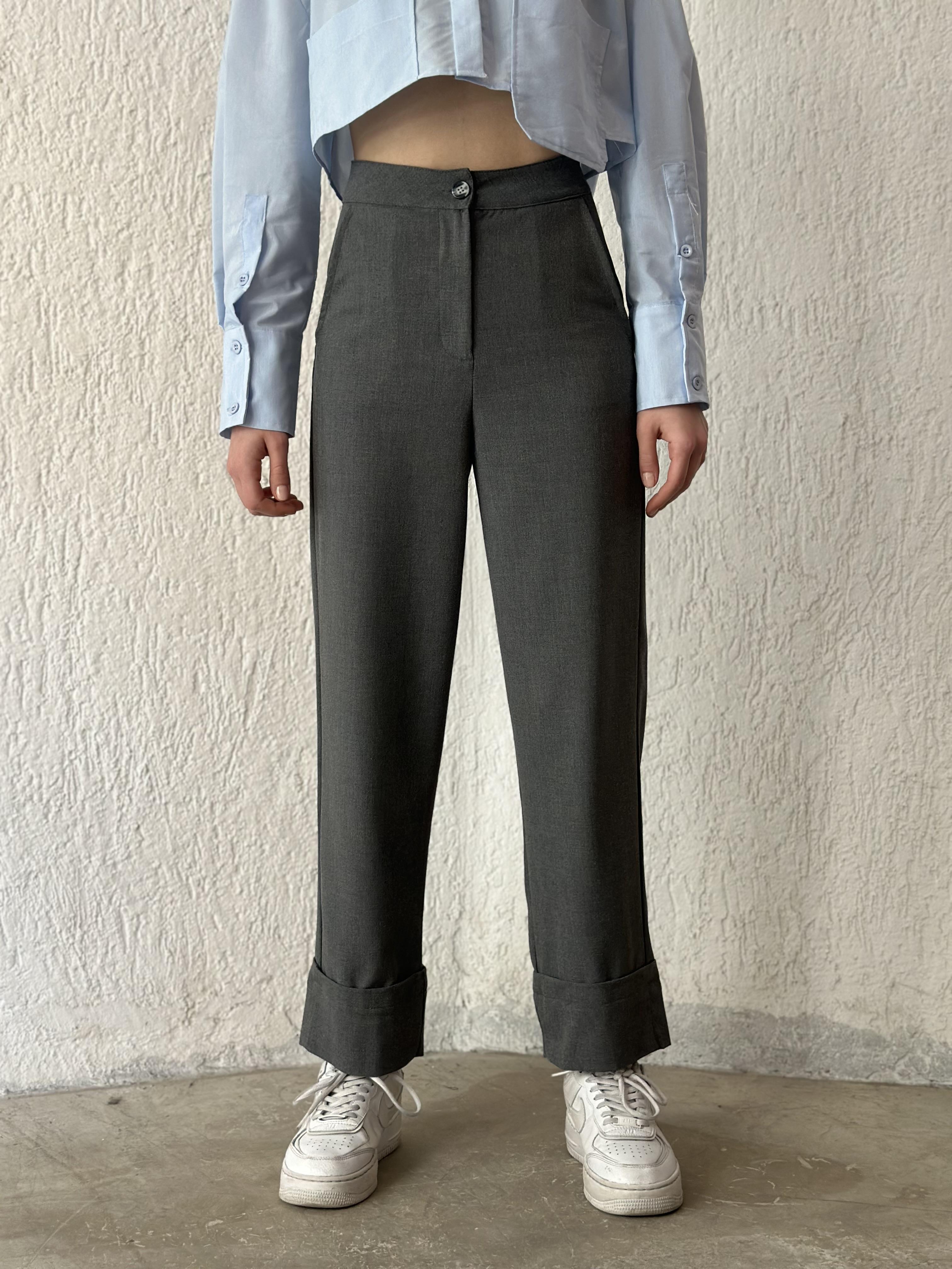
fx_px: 1760
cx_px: 476
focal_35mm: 48
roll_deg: -0.1
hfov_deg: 30.3
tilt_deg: -0.5
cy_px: 634
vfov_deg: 39.7
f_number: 1.78
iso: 125
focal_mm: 6.86
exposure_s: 1/117
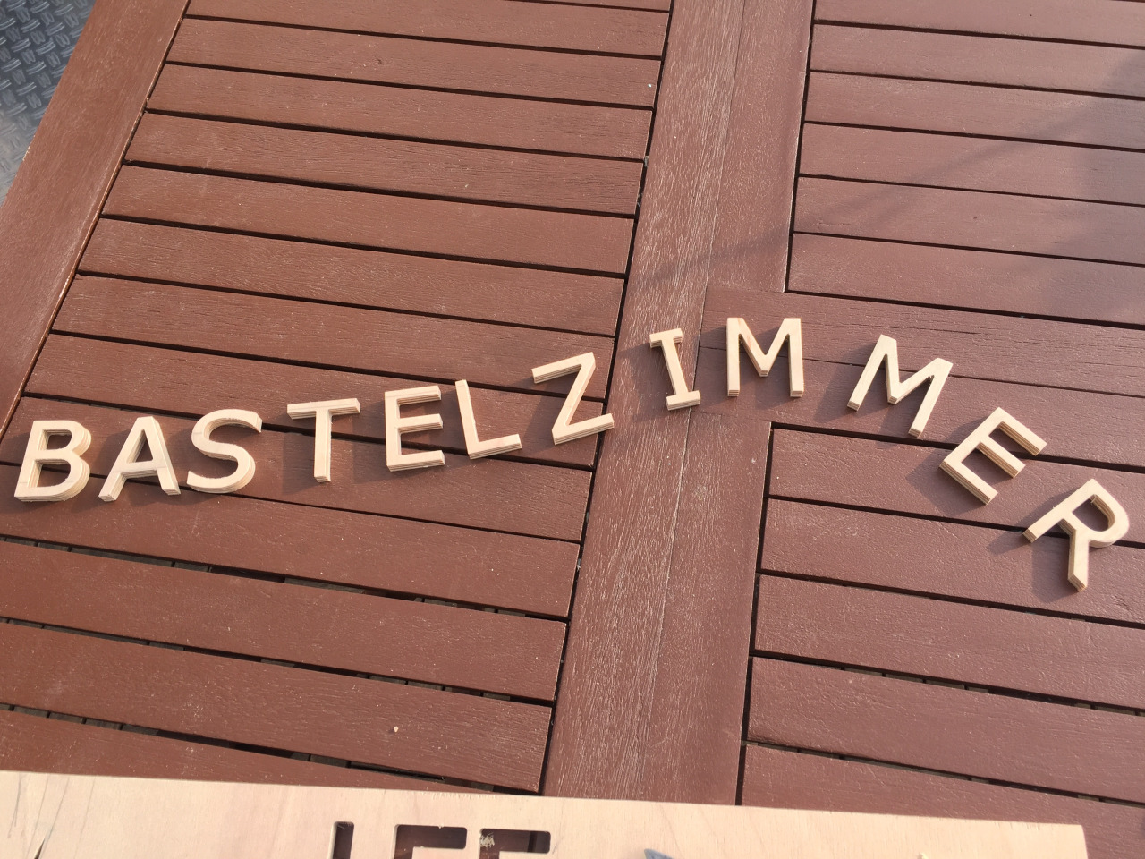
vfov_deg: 48.2
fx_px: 959
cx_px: 572
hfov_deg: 61.7
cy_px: 430
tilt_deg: -65.2
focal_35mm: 29
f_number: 2.2
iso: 32
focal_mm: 4.15
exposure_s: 1/534
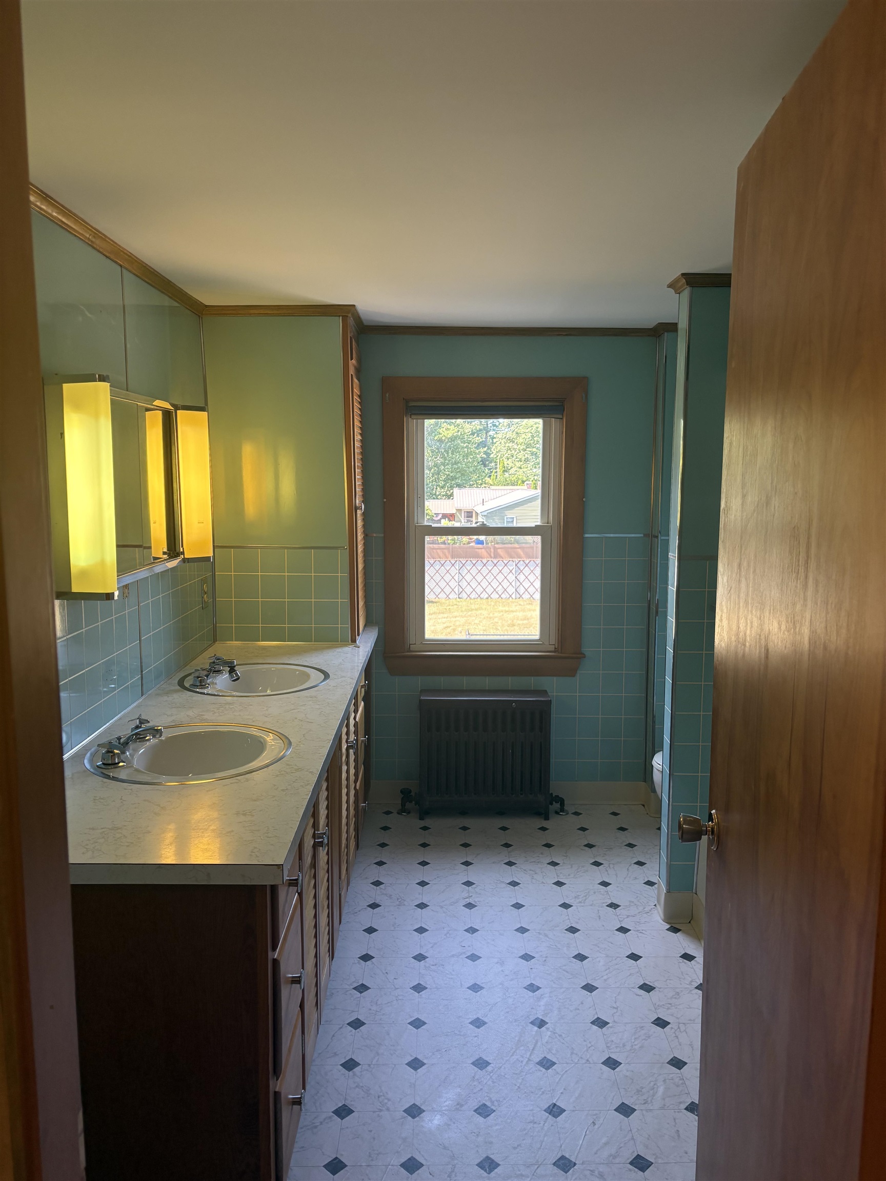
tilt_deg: -6.5
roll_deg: +0.0
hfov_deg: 53.1
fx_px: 887
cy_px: 590
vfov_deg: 67.3
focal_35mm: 26
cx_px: 443
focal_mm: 5.96
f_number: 1.6
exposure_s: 1/124
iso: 125
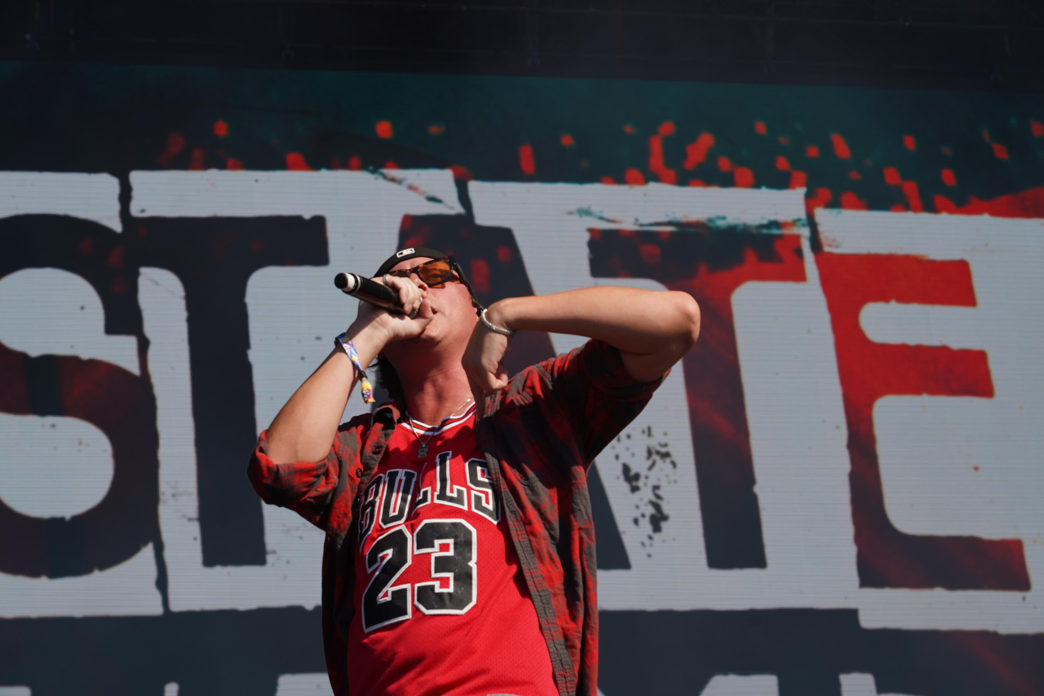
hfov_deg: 21.7
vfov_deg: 14.6
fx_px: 2726
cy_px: 348
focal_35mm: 94
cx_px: 522
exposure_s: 1/400
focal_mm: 94
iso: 100
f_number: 8
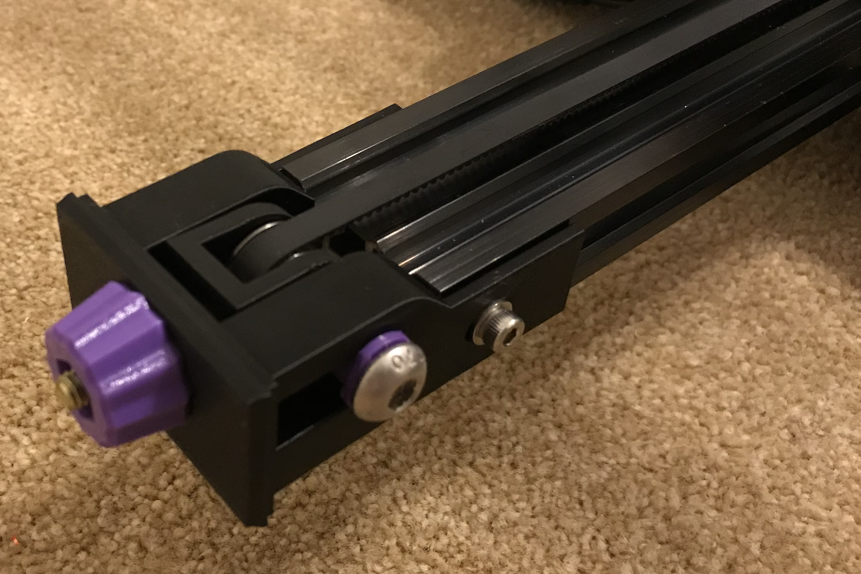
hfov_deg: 45.5
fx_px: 1004
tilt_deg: -43.6
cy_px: 277
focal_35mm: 42
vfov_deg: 31.9
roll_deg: -1.3
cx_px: 267
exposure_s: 1/15
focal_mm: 3.99
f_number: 1.8
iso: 100
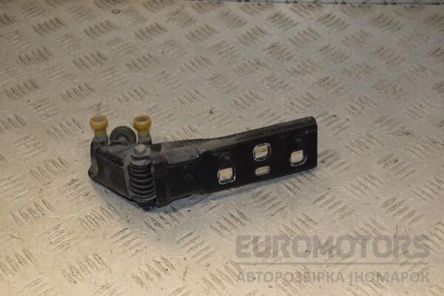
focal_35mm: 63
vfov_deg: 21.6
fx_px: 777
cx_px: 222
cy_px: 148
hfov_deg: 31.9
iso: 800
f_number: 8
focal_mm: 42
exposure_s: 1/200
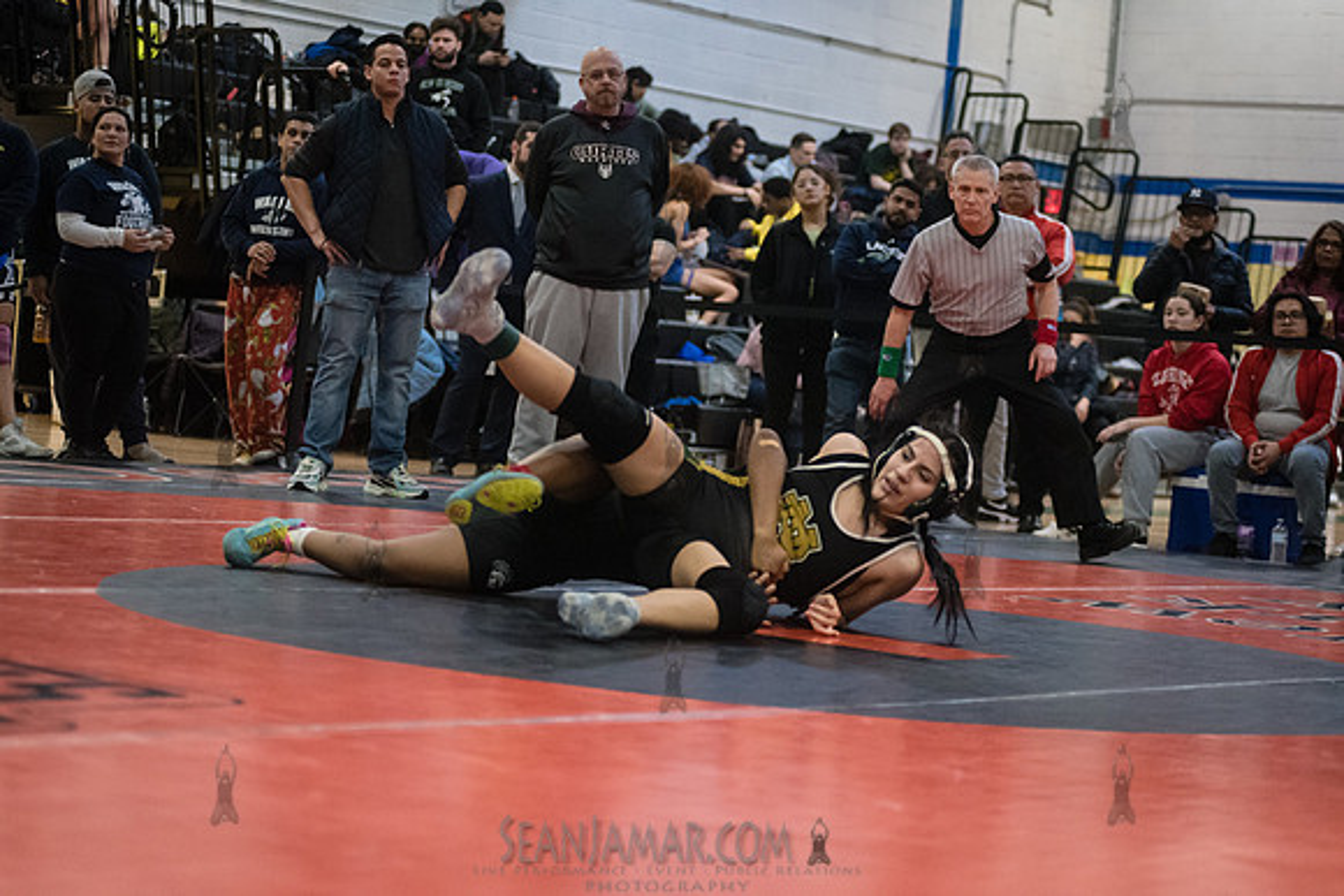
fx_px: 3211
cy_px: 448
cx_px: 672
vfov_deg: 15.9
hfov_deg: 23.6
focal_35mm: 86
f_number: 3.5
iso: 8000
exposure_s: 1/500
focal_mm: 86
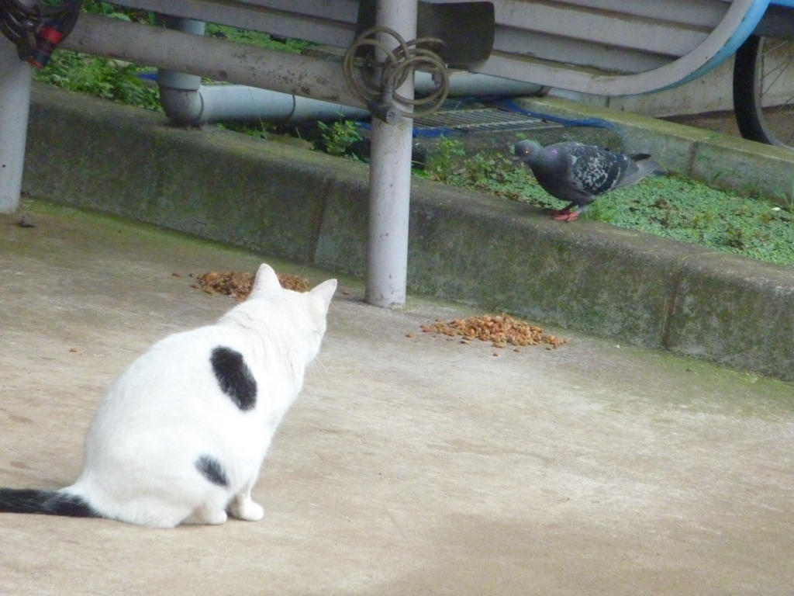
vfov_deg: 5.0
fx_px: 6881
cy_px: 298
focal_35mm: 300
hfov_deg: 6.6
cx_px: 397
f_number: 4.9
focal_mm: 49.2
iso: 1000
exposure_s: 1/125
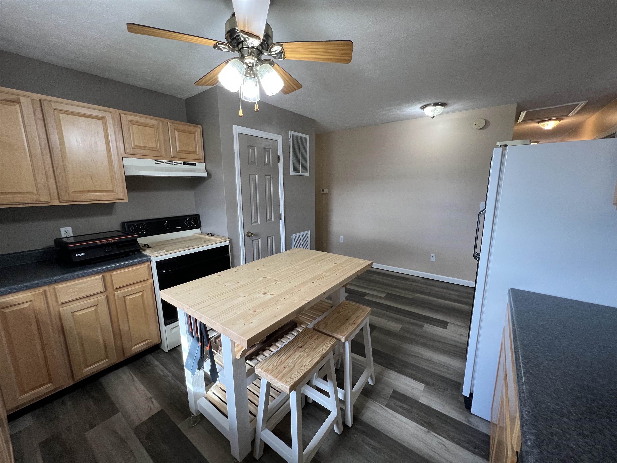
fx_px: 232
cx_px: 308
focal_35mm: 13
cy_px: 232
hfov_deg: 106.2
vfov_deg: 89.9
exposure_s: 1/120
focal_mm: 1.57
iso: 200
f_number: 1.8
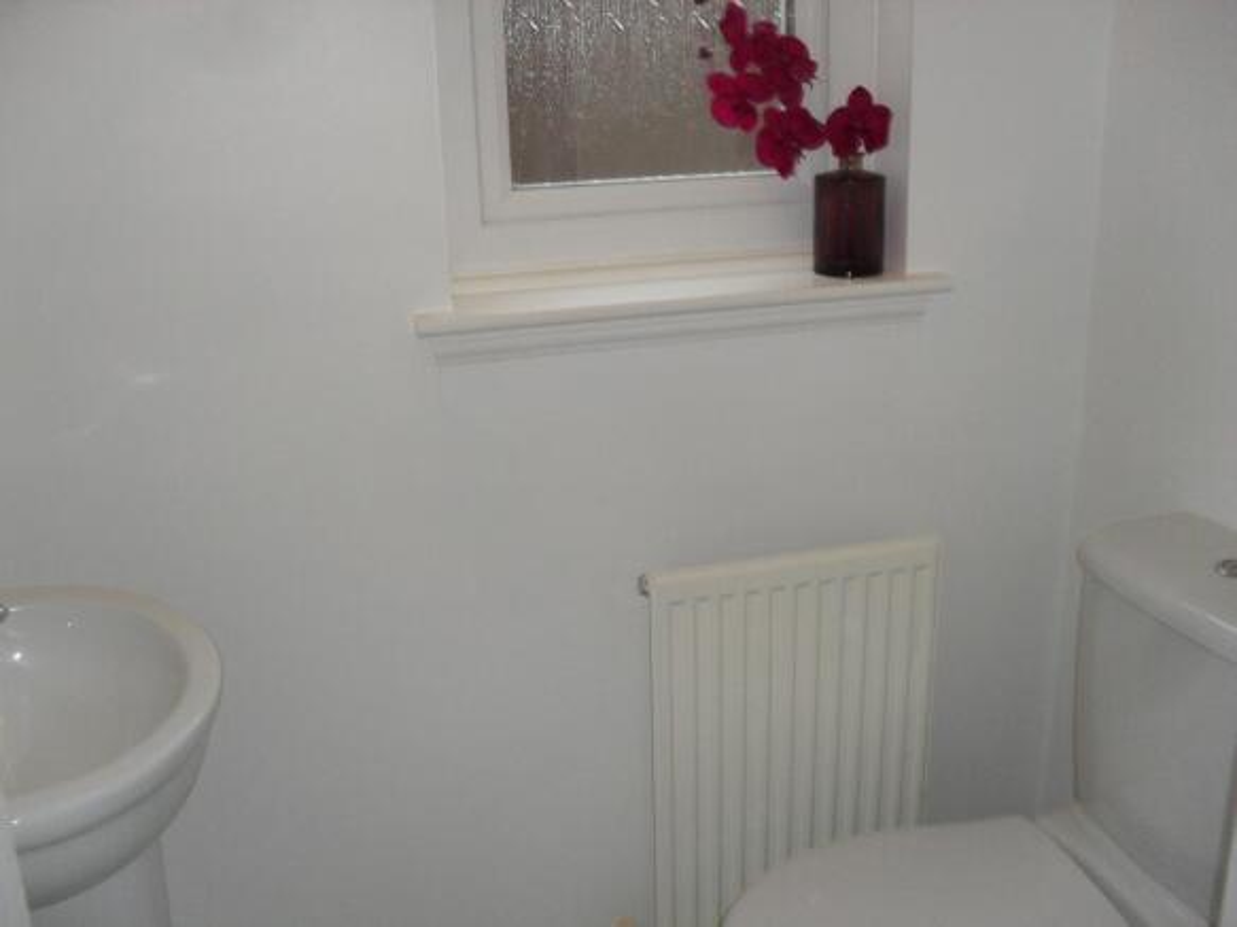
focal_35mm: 35
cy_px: 464
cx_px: 618
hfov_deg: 52.6
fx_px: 1250
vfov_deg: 40.7
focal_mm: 6.3
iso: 200
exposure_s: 1/45
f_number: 3.2
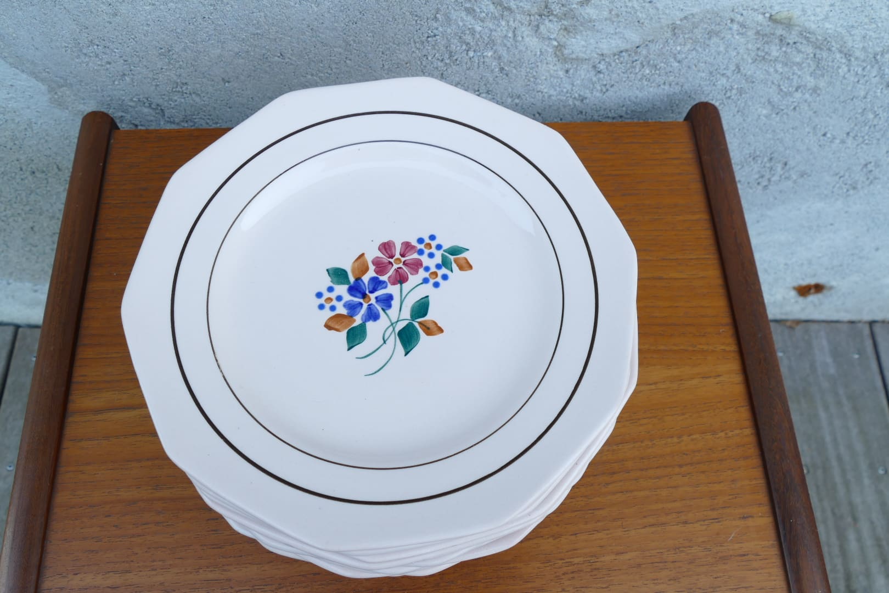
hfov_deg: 63.7
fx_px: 716
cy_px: 296
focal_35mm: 29
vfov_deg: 45.0
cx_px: 444
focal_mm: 10.6
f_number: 3.8
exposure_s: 1/80
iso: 200
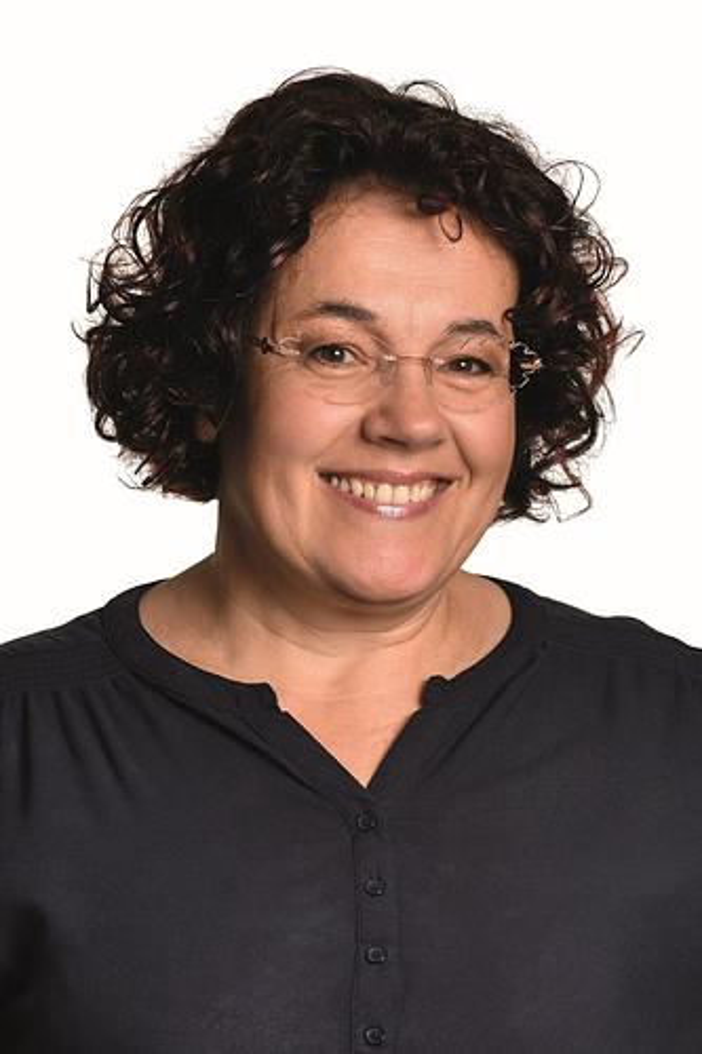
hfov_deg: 19.4
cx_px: 351
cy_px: 527
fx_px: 2049
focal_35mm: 70
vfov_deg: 28.9
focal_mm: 70
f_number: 6.3
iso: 100
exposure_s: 1/125
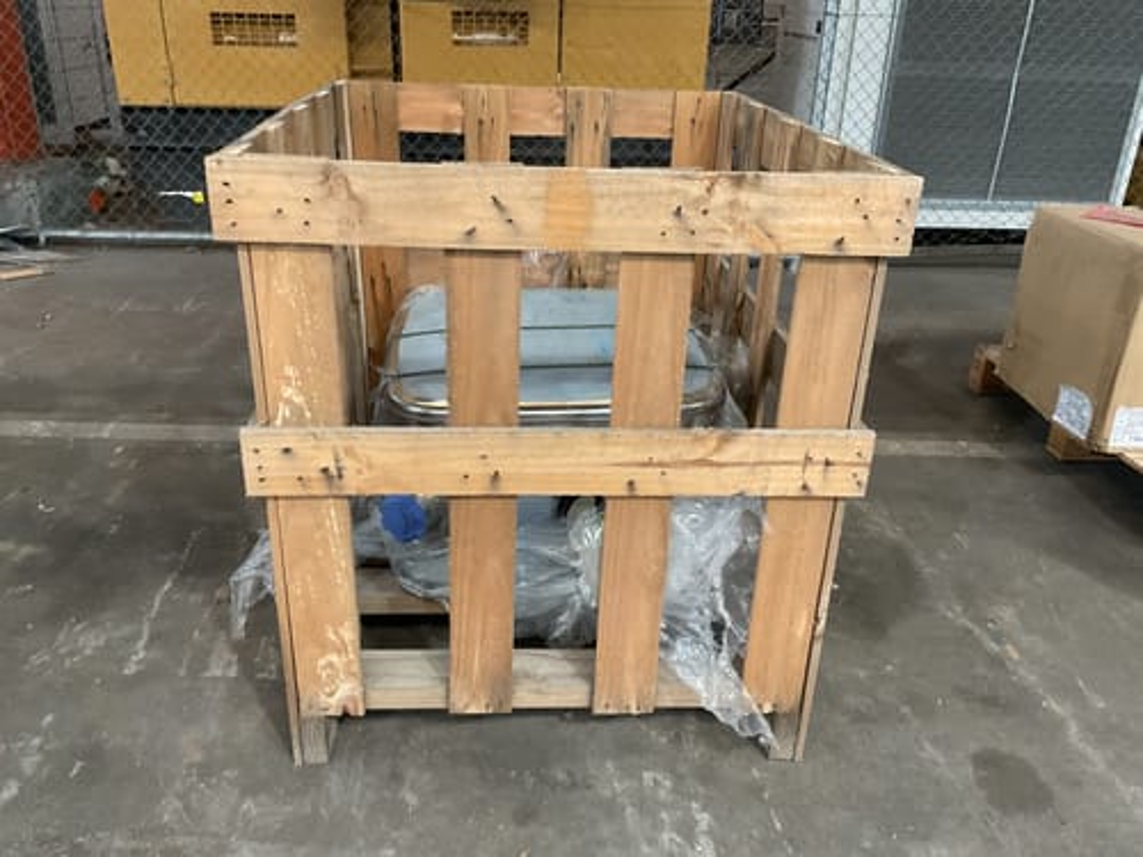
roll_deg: -1.1
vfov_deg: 48.2
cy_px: 428
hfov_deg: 61.7
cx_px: 572
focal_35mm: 29
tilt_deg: -24.5
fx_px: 958
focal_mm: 3
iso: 200
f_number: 1.8
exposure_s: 1/50
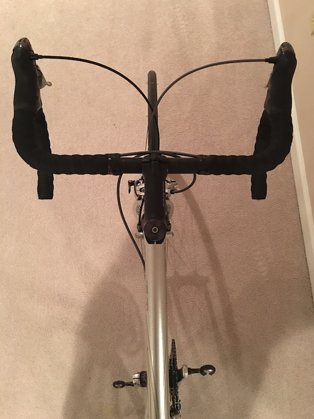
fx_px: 363
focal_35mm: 30
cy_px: 207
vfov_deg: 60.0
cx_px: 159
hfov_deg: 46.8
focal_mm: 4.15
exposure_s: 1/4
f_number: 2.2
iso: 125
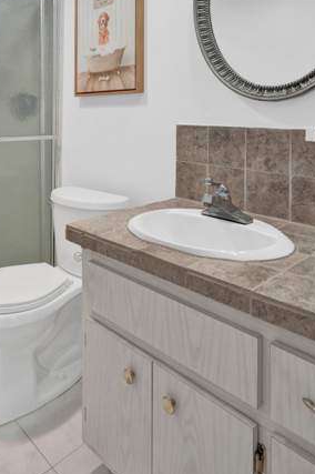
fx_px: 355
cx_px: 90
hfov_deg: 46.6
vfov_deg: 63.3
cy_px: 117
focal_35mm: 27
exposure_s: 1/160
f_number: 6.3
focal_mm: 16
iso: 1600
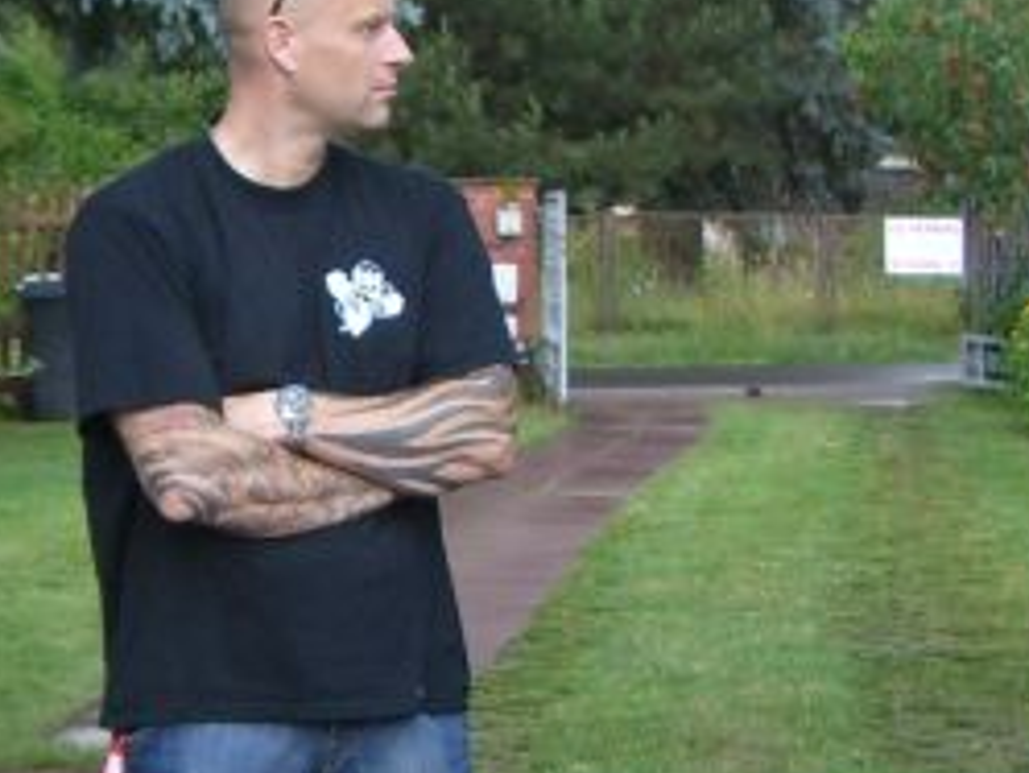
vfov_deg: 12.1
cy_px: 480
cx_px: 364
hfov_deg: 16.1
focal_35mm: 122
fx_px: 3628
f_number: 2.7
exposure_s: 1/160
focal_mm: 6.2
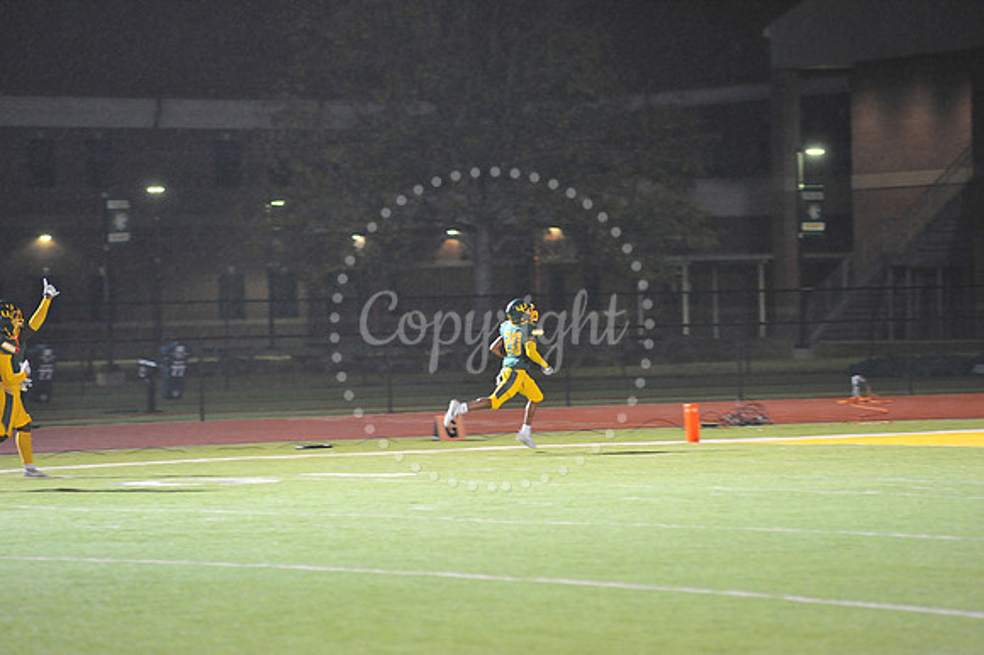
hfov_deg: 10.3
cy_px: 328
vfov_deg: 6.9
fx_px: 5463
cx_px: 492
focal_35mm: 200
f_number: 4
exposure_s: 1/160
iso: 4000
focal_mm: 200
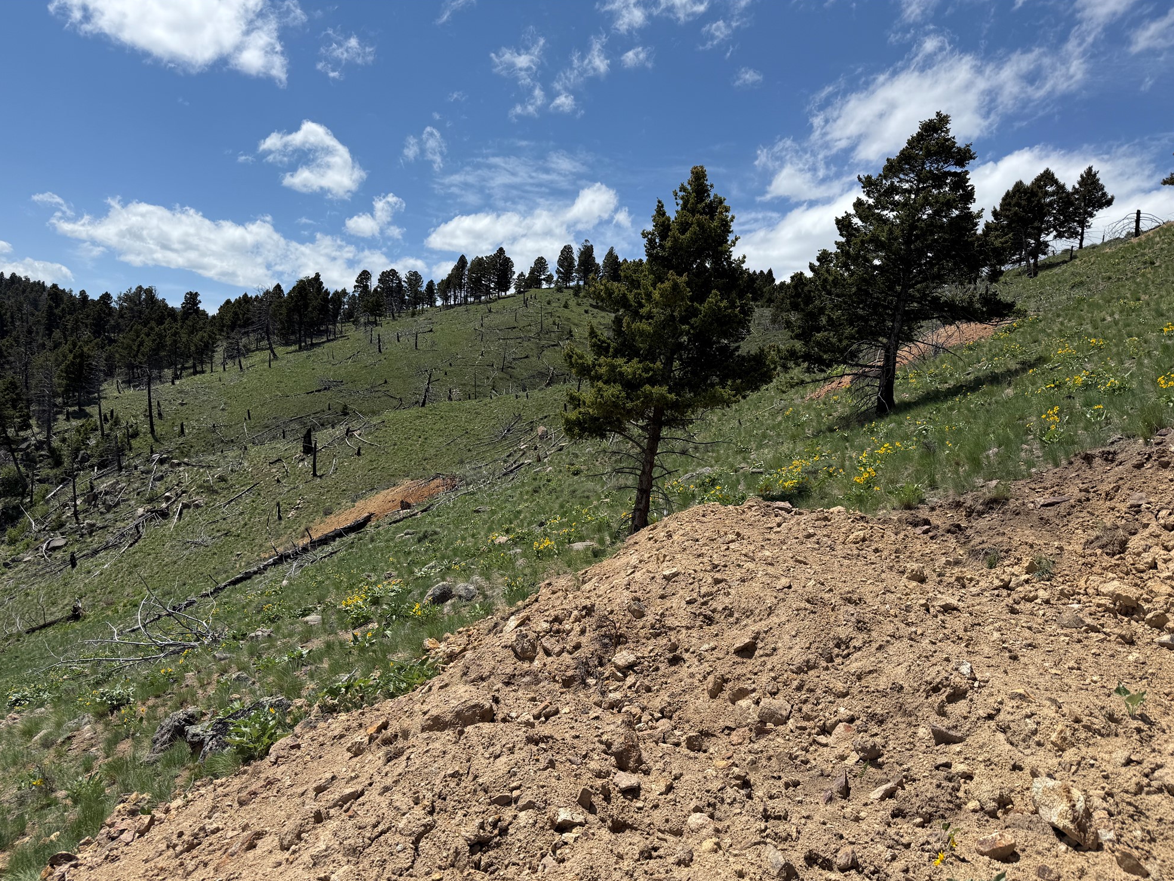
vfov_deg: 54.9
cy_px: 455
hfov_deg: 69.4
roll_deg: -6.2
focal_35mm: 25
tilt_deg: -2.0
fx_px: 848
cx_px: 571
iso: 80
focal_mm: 6.76
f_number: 1.78
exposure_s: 1/6173
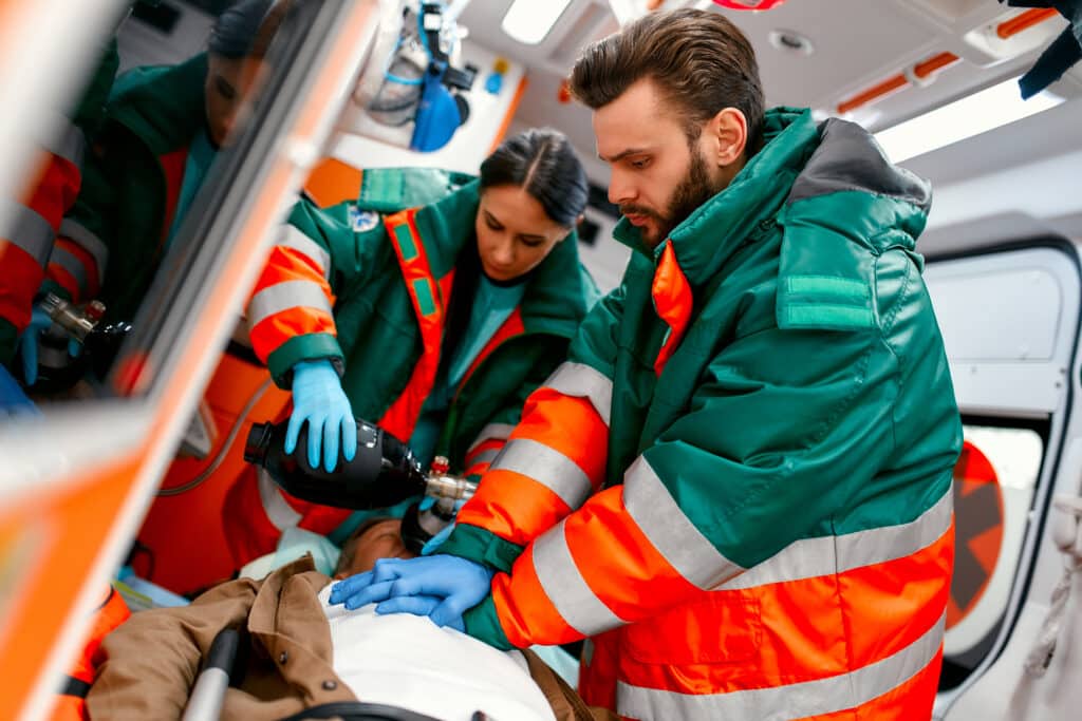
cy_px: 360
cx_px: 541
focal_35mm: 35
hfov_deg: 54.4
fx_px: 1052
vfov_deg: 37.9
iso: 400
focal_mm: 35
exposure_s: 1/160
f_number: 1.6
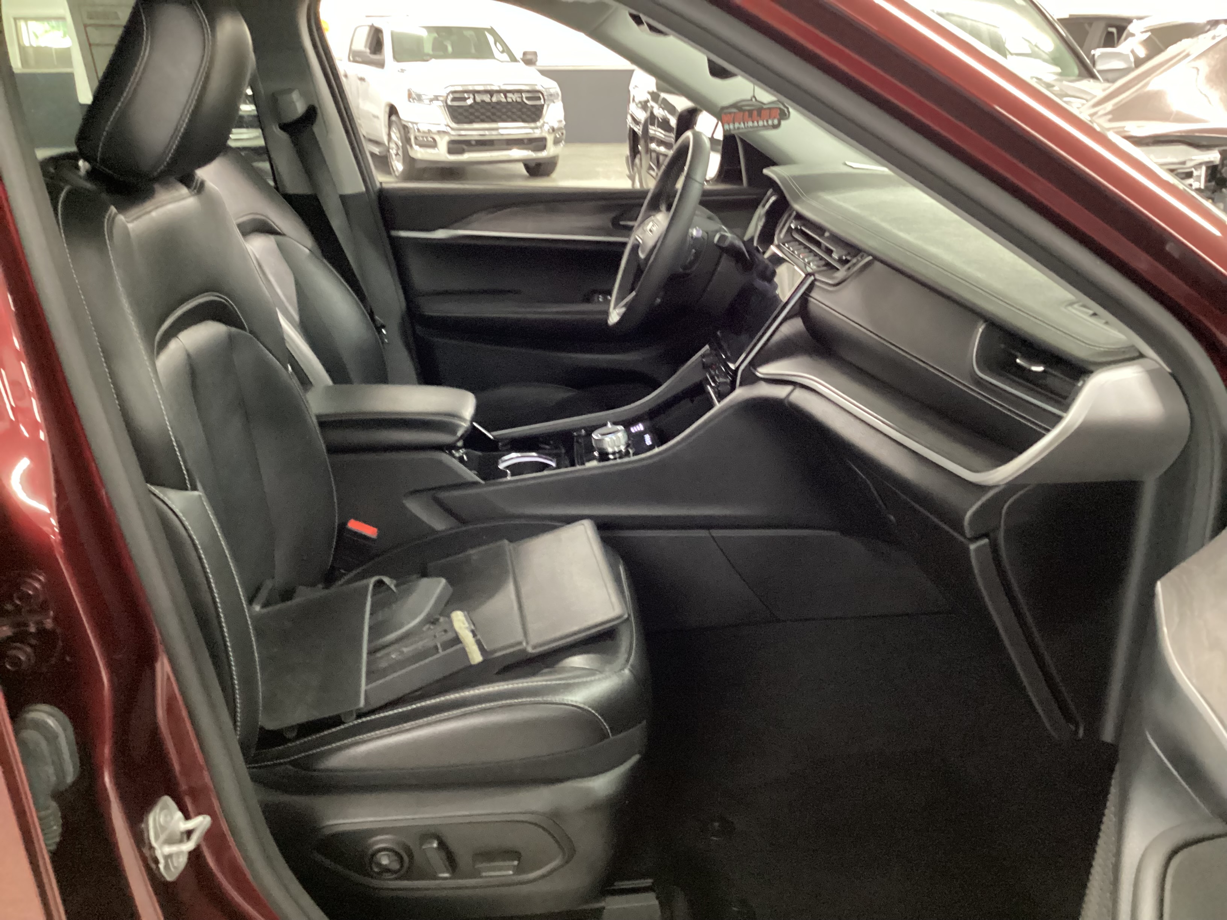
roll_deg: +0.6
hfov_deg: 58.4
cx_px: 614
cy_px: 460
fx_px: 1099
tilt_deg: -23.0
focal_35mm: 31
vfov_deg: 45.4
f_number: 2.4
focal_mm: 3.3
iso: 640
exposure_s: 1/17
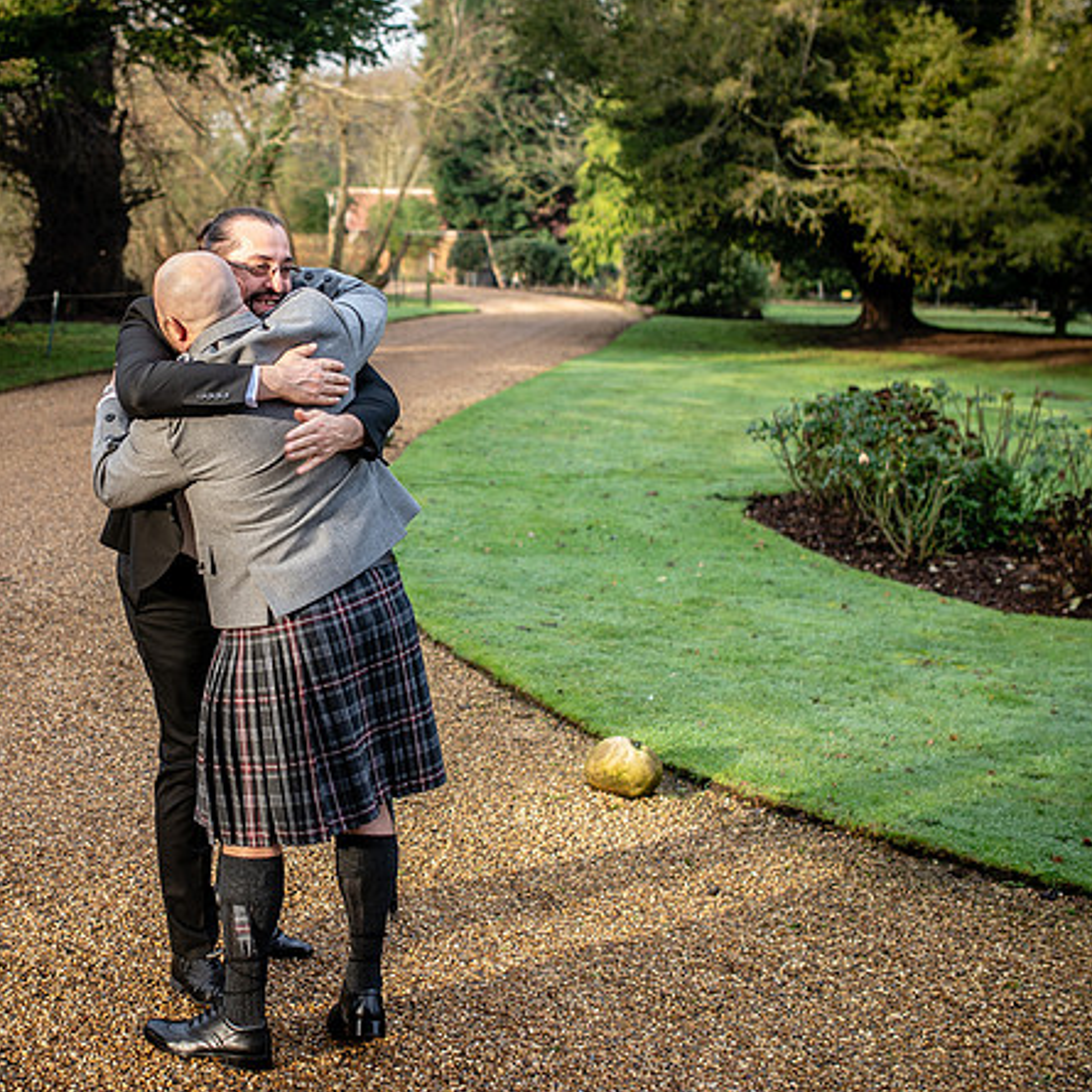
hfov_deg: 29.5
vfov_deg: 30.0
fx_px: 2034
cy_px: 480
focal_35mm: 57
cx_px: 249
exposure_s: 1/200
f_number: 2.8
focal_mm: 35
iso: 100
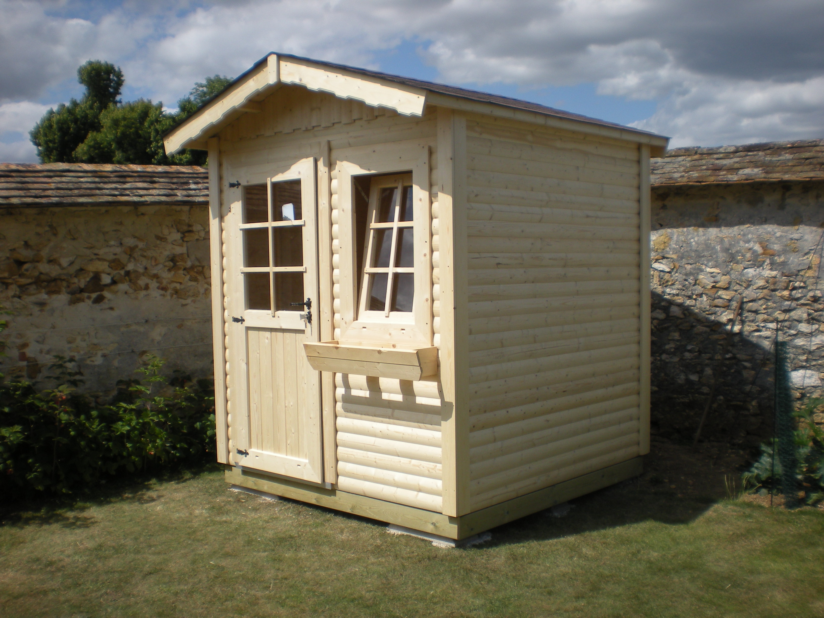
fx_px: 905
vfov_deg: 37.7
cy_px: 309
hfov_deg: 49.0
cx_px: 412
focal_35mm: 38
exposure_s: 1/864
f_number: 4.6
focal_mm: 6.3
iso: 64
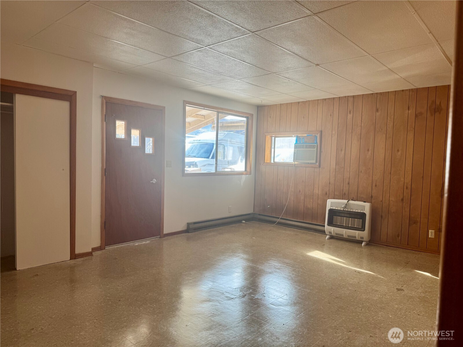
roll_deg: -1.9
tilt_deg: -3.9
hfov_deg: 71.6
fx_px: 321
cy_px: 174
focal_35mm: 24
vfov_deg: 56.8
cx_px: 232
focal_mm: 6.76
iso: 80
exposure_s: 1/120
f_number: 1.78
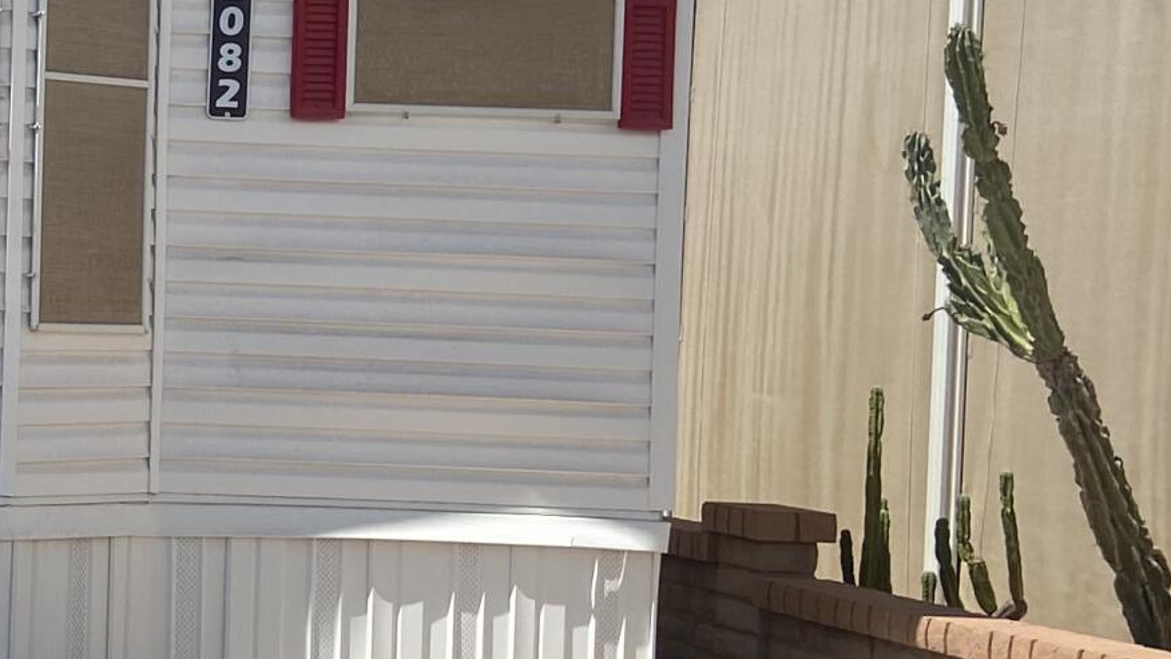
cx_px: -452
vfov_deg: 12.5
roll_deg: -2.2
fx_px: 3012
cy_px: 329
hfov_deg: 19.8
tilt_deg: -1.3
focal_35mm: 97
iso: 32
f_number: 1.8
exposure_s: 1/3610
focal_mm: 4.25
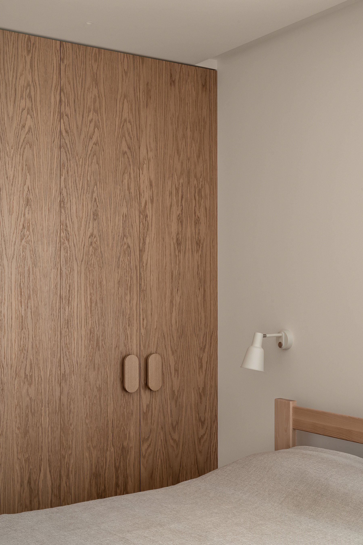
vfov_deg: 41.1
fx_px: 727
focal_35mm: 48
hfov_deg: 28.0
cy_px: 272
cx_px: 182
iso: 200
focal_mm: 48
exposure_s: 1/5
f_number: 13
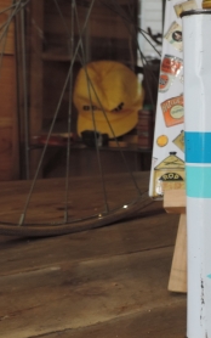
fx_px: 588
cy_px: 159
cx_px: 260
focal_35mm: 64
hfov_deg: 19.1
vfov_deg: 32.0
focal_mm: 4.9
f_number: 3.1
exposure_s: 1/30
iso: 125
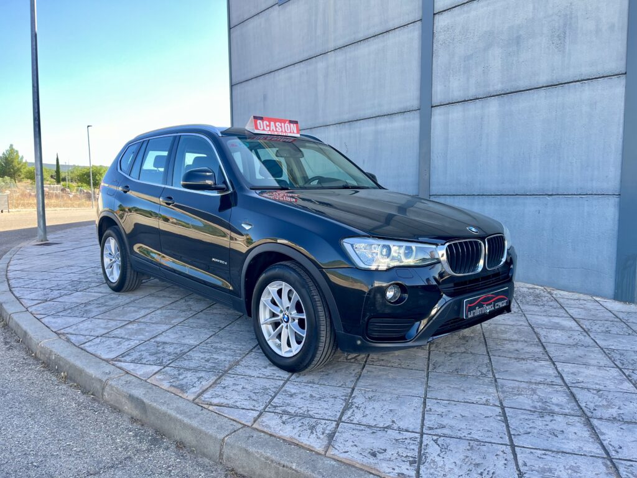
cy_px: 239
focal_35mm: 26
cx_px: 318
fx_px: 478
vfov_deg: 53.1
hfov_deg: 67.3
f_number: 1.6
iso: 50
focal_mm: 5.1
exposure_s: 1/274
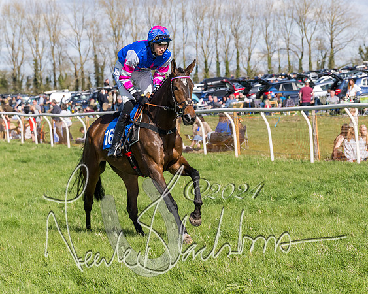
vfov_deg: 9.9
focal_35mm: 155
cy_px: 147
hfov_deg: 12.4
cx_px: 221
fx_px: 1693
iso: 400
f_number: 5.6
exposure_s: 1/2000
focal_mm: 92
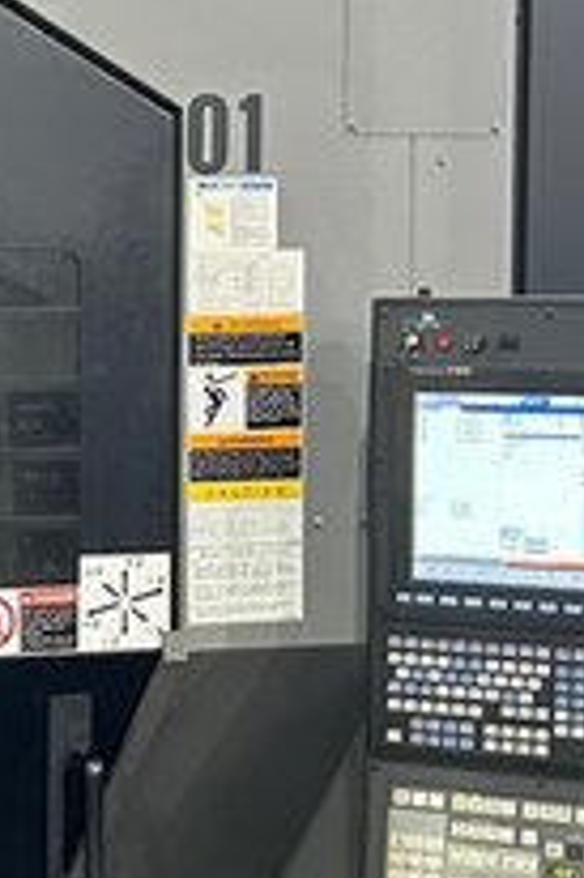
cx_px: -90
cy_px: 486
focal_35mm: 105
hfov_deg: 12.7
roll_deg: +0.5
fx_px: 2559
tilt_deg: -4.4
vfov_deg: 19.5
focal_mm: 5.7
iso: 400
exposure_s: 1/60
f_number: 1.5
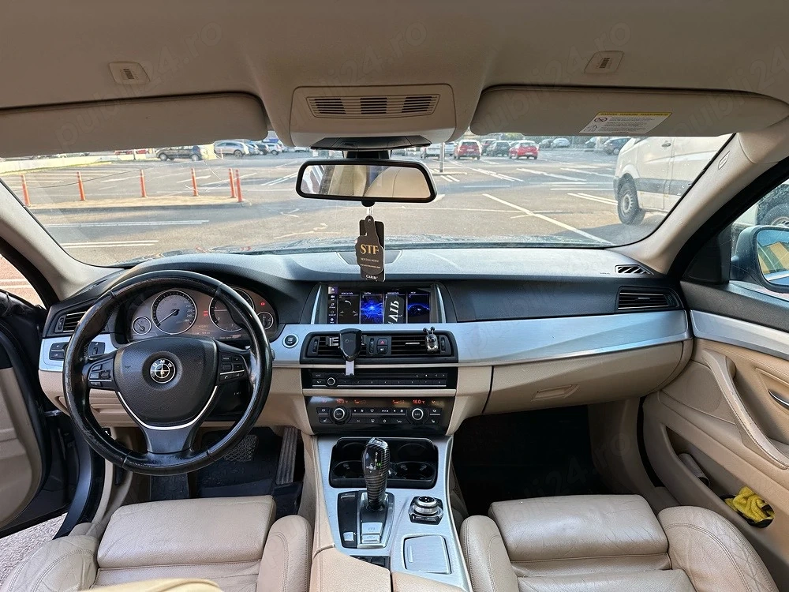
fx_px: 547
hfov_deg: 71.6
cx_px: 394
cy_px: 296
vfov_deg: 56.8
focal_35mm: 24
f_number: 1.78
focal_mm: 6.86
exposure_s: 1/189
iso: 64
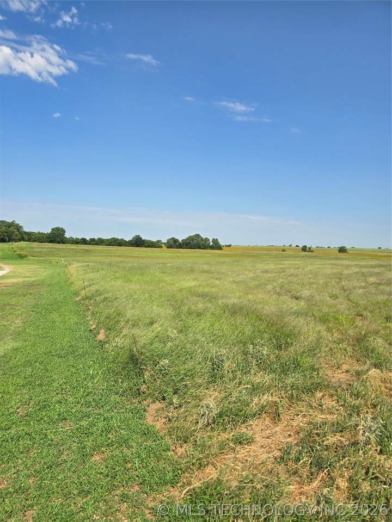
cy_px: 261
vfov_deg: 73.9
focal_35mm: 23
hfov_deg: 58.9
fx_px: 347
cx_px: 196
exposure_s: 1/1126
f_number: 1.7
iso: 12
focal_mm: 6.3
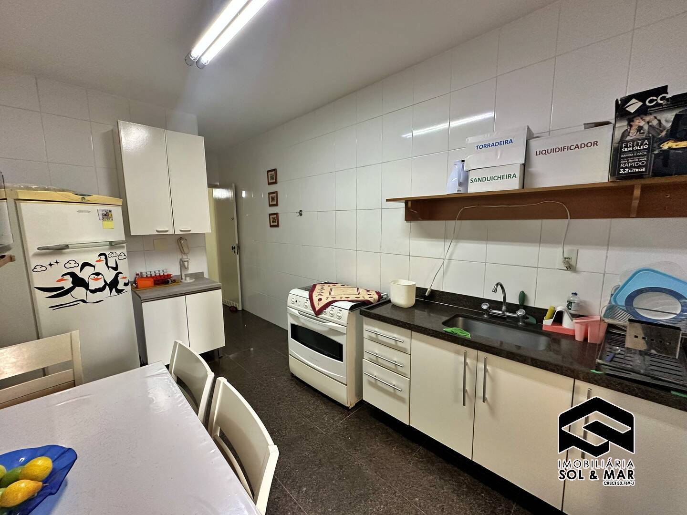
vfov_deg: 85.7
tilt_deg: -7.2
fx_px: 278
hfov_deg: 102.1
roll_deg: +0.5
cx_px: 344
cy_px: 258
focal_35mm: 14
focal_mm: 2.22
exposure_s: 1/120
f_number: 2.2
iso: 250
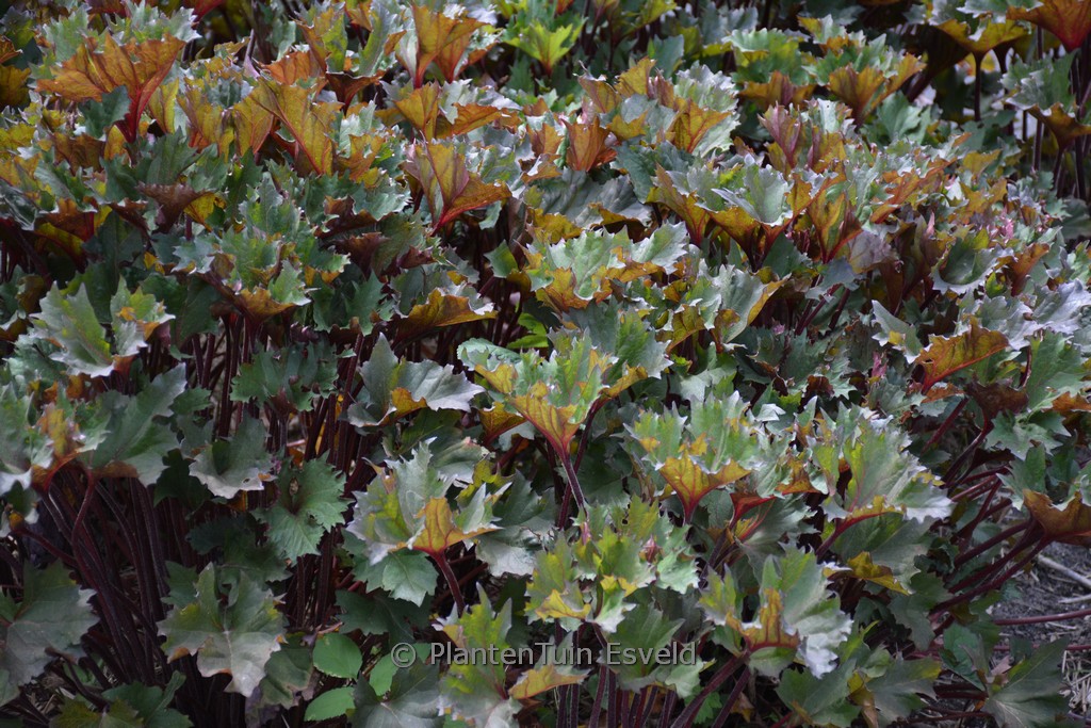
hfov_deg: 17.1
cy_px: 364
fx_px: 3637
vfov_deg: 11.4
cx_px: 546
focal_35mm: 120
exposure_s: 1/320
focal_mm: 80
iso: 400
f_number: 5.3
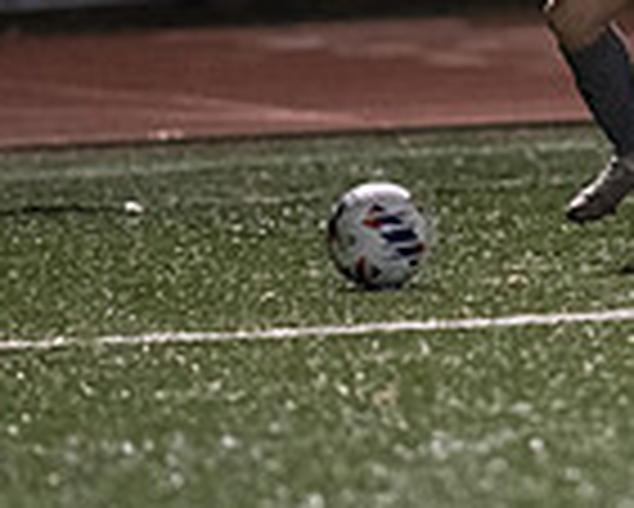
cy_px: -38
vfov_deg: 1.3
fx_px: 21762
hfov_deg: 1.7
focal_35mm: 1159
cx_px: 733
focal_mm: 300
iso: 8000
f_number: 2.8
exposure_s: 1/1000
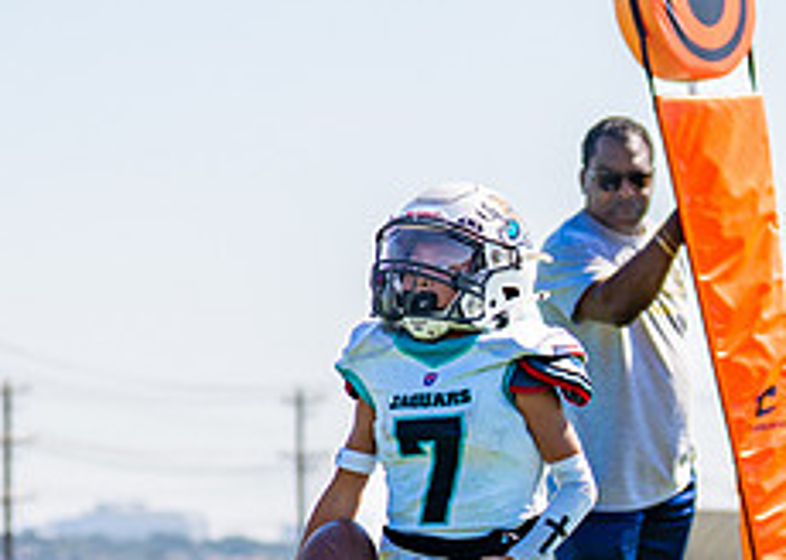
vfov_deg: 5.1
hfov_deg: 7.1
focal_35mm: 283
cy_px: 452
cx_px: 413
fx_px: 6314
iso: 100
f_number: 2.8
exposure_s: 1/1600
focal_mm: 70
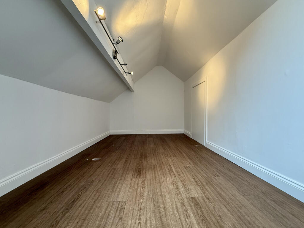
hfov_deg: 102.1
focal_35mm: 14
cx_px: 152
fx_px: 123
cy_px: 114
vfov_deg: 85.7
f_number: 2.2
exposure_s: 1/100
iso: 250
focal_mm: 2.22
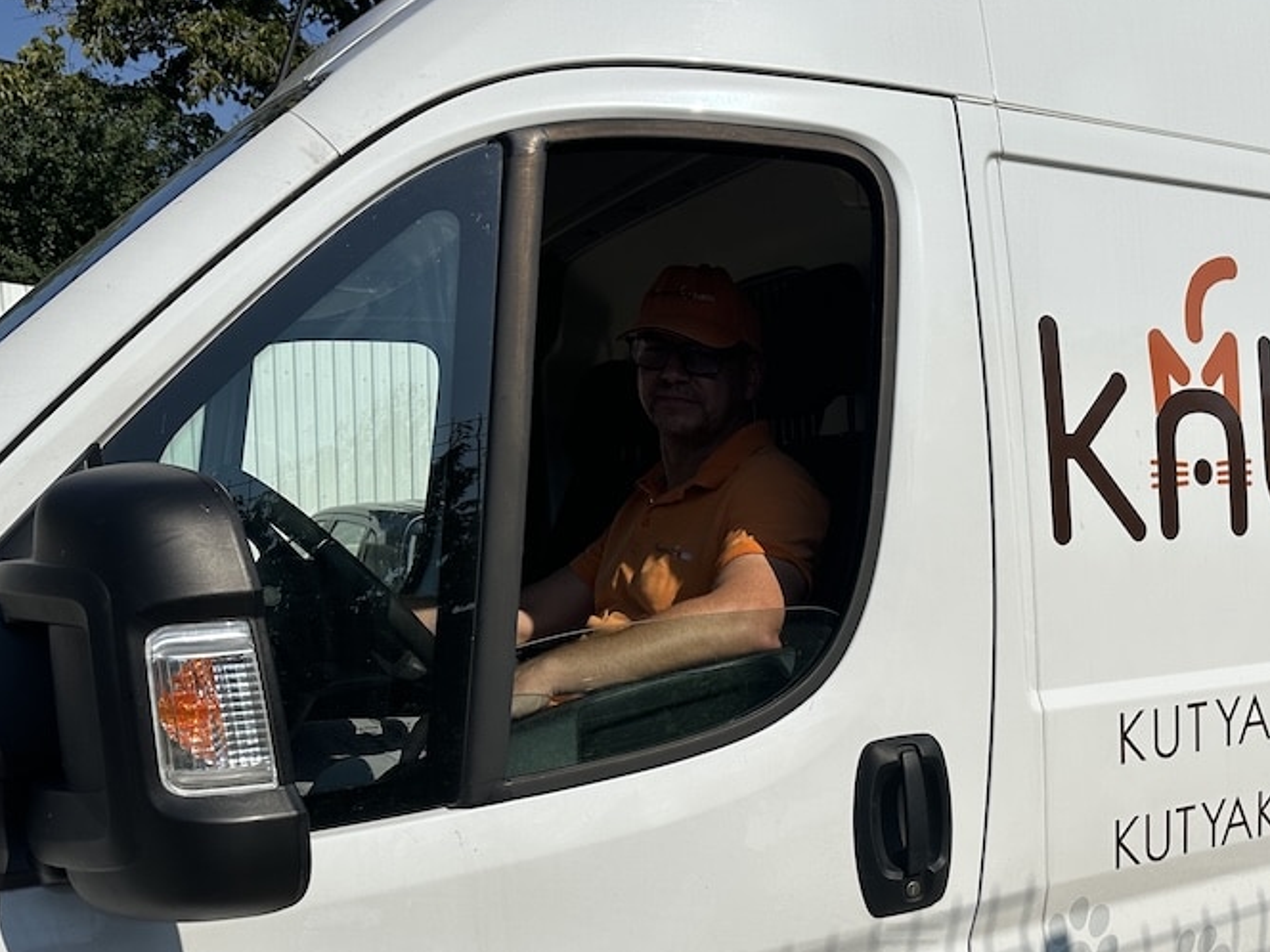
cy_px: 721
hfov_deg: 48.1
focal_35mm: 37
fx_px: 1357
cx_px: 962
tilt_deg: -10.0
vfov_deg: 37.7
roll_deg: +4.7
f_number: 1.78
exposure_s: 1/10753
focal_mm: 6.86
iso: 80
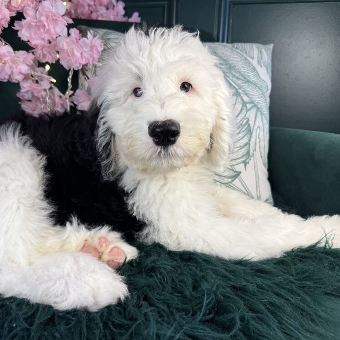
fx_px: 322
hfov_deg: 55.2
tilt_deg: -12.9
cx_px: 135
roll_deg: -0.6
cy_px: 170
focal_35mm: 29
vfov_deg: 55.6
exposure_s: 1/244
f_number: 1.78
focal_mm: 6.76
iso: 64
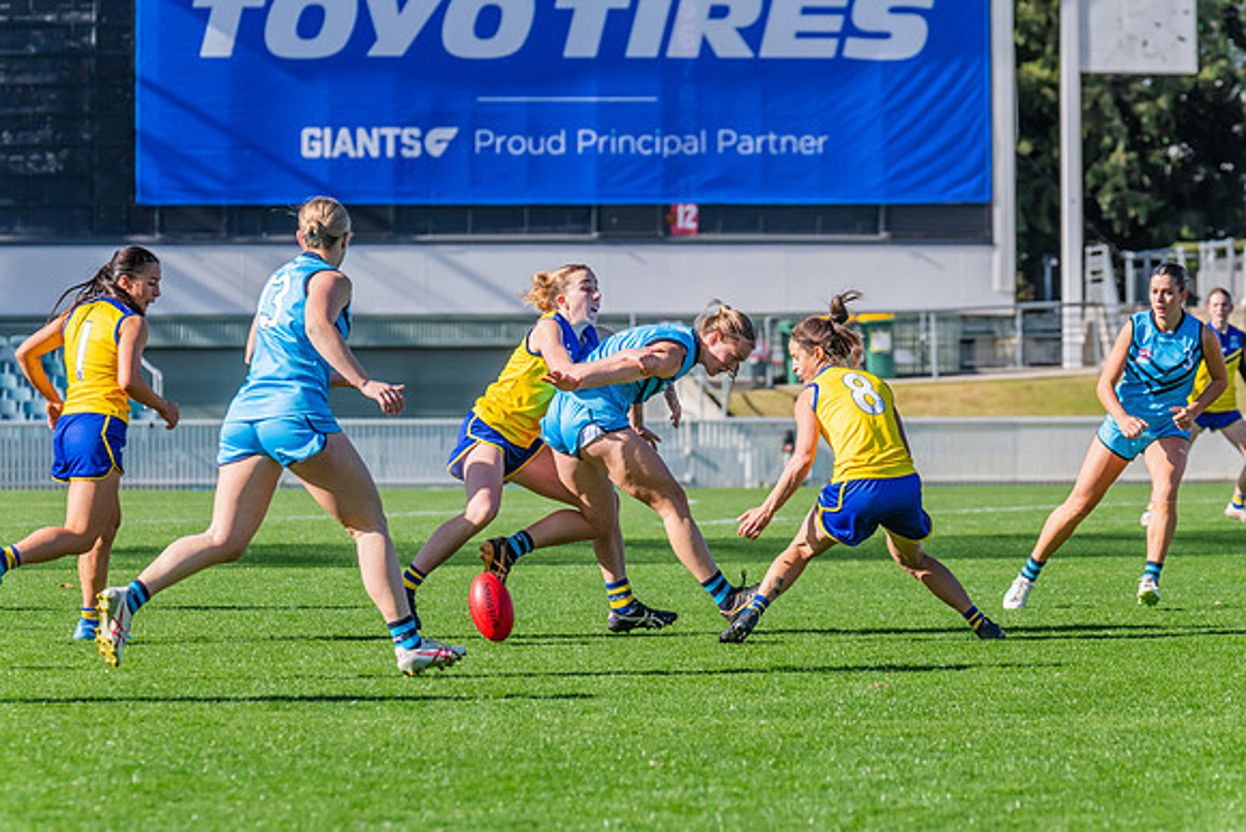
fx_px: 9388
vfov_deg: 5.1
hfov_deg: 7.6
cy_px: 416
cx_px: 623
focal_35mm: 271
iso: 800
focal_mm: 270
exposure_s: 1/1250
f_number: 10
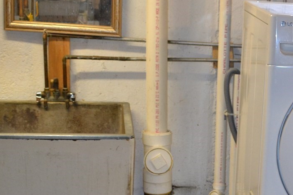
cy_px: 159
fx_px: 789
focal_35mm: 97
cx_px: 322
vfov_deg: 14.0
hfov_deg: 20.1
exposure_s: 1/60
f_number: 3.8
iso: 800
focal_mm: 22
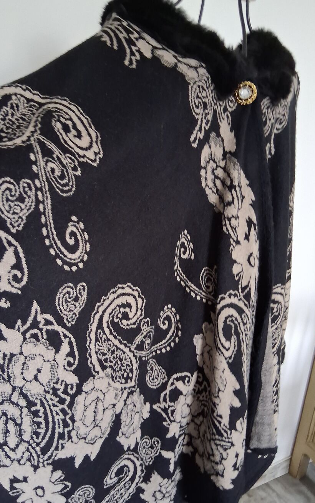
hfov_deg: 44.5
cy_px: 255
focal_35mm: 28
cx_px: 143
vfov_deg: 66.5
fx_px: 385
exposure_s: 1/25
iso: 640
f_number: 1.8
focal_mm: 3.98
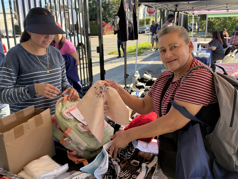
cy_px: 90
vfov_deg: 44.2
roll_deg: +1.7
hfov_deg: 56.8
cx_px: 119
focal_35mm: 32
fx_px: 220
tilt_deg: -15.1
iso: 100
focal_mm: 6.93
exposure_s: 1/687
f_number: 1.8
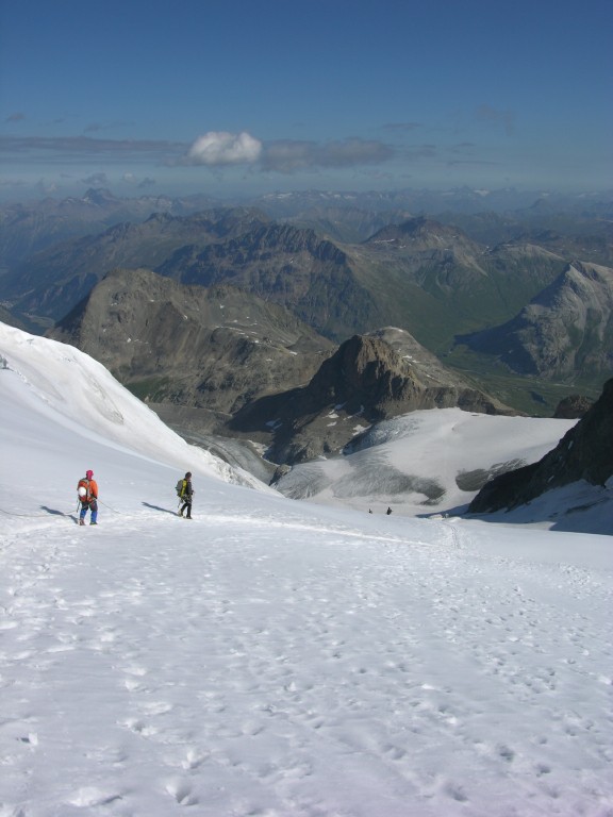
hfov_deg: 40.7
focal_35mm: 35
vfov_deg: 52.6
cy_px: 408
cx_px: 306
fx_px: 826
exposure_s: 1/344
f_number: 8
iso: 50
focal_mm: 8.9
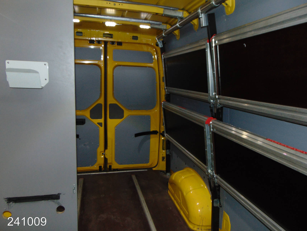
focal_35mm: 25
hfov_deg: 69.4
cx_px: 154
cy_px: 116
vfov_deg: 54.9
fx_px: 222
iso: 200
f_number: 3
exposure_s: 1/30
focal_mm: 4.5
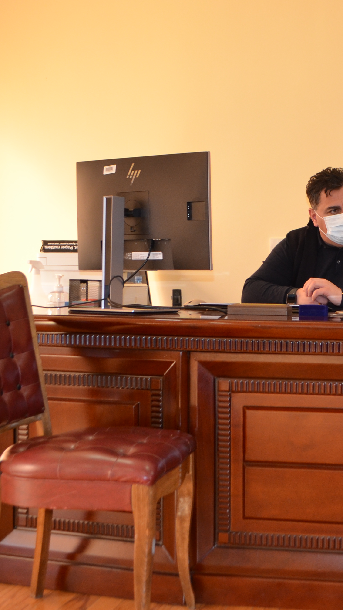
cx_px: 315
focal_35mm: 59
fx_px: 954
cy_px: 268
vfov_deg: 35.4
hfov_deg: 20.0
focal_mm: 20
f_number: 3.8
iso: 400
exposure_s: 1/80
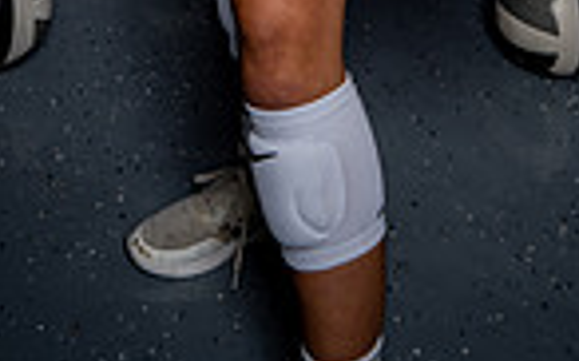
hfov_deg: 23.6
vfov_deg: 12.1
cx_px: 274
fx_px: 1388
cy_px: -484
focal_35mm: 88
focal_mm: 28
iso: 200
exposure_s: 1/250
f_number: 4.5
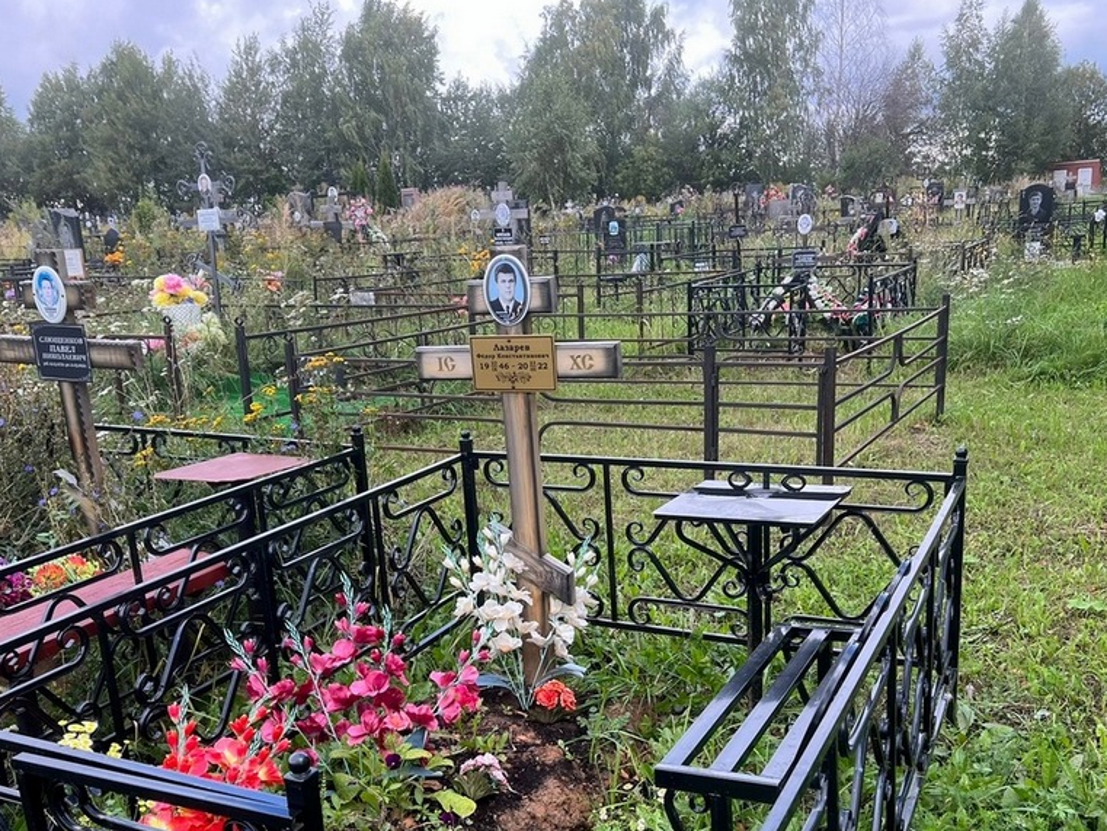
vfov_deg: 40.2
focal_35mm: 35
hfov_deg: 52.6
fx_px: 1119
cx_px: 527
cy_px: 552
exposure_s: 1/544
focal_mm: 5.7
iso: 50
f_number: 1.5
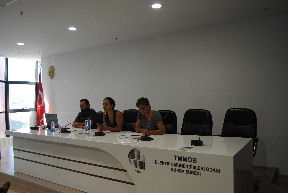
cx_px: 144
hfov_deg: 61.9
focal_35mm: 30
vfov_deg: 43.7
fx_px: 240
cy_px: 96
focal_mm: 20
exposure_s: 1/40
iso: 200
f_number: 3.5
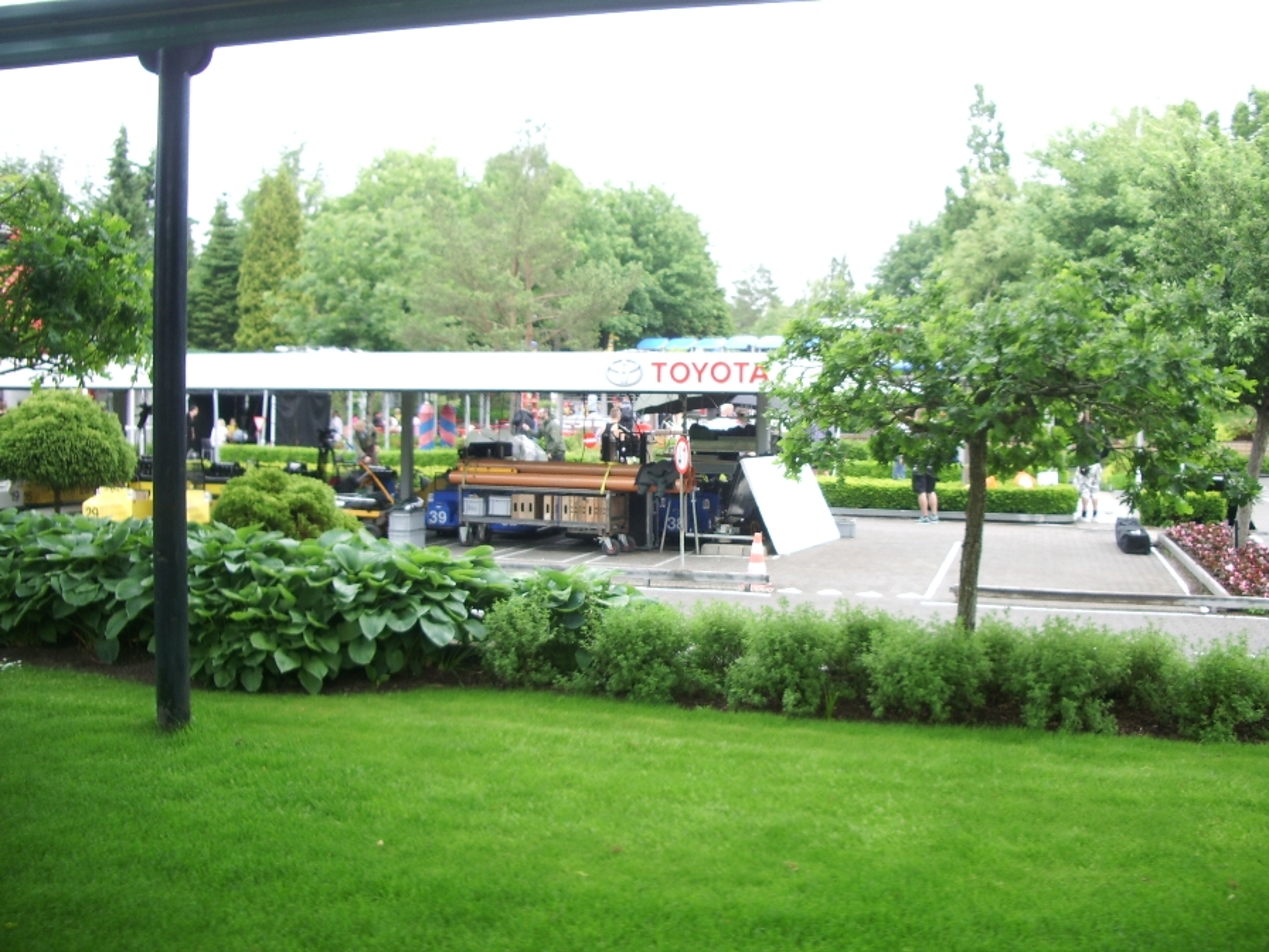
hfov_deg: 52.6
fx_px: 1283
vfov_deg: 40.7
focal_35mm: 35
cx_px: 634
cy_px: 476
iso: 50
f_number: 2.6
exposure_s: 1/80
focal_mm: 5.8
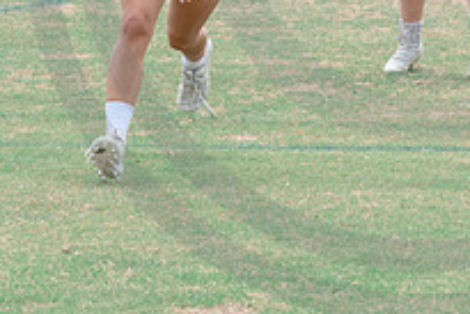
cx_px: 163
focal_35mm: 420
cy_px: -4
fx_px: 5487
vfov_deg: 3.3
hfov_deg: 4.9
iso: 400
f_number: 7.1
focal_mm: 105
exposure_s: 1/800
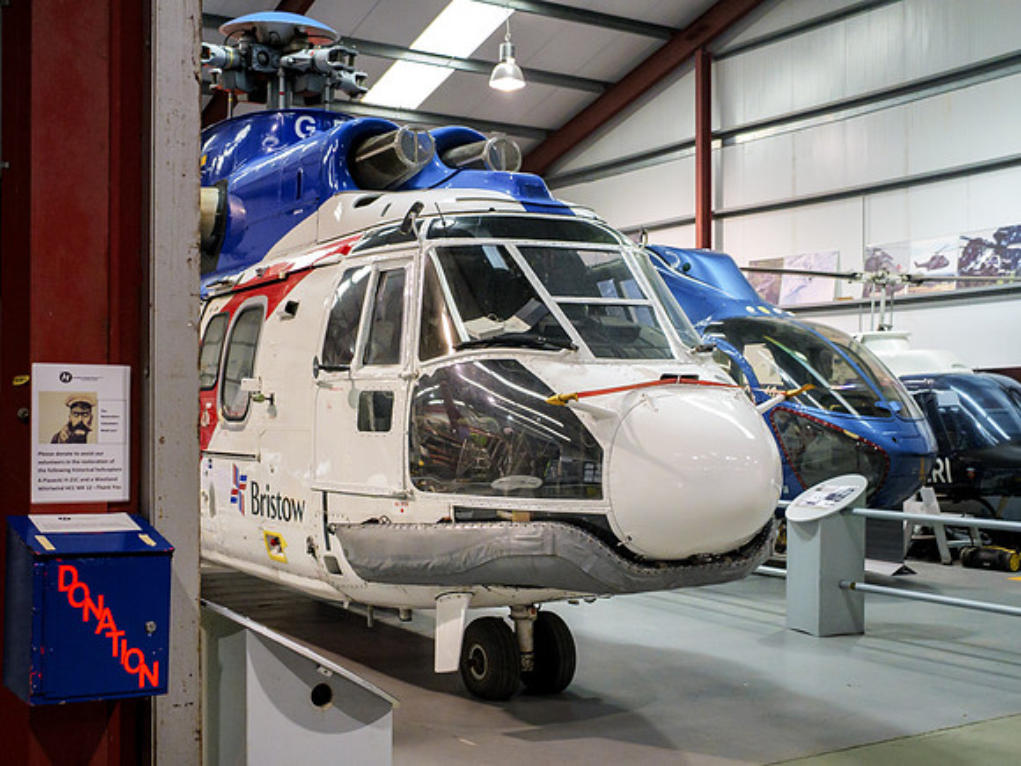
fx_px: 1250
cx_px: 507
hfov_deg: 44.4
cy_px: 416
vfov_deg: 34.0
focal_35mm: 42
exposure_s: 1/60
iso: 2000
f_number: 3.3
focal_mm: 19
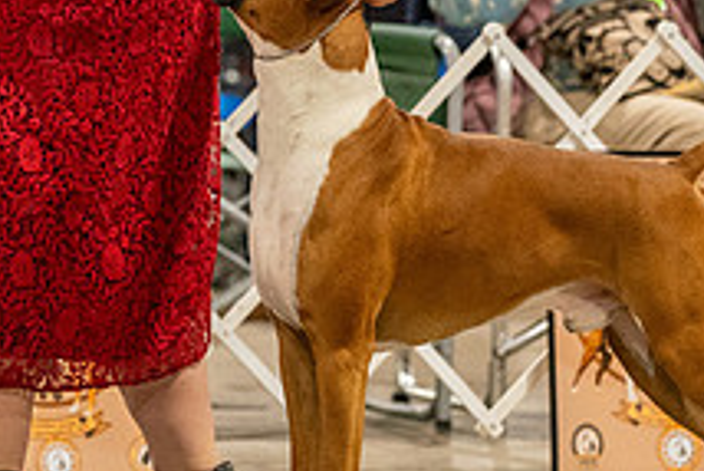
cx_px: 345
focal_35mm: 437
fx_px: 8551
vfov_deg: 3.1
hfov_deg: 4.7
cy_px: 54
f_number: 3.5
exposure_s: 1/250
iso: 6400
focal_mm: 161
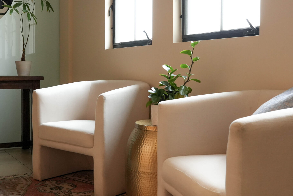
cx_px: 127
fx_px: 407
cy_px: 87
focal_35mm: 50
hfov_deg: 39.5
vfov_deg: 27.0
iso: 3200
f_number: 7.1
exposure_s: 1/125
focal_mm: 28
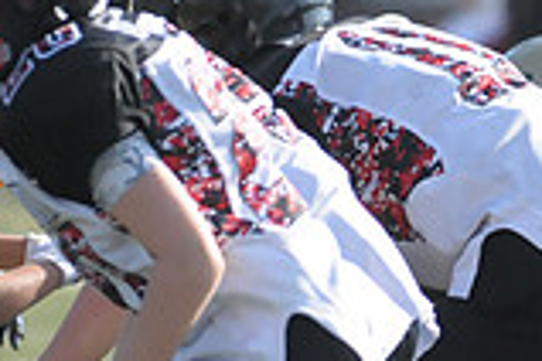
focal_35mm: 1200
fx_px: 18065
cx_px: 965
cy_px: 376
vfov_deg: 1.1
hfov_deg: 1.7
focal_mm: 220
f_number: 4
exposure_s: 1/5000
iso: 1600
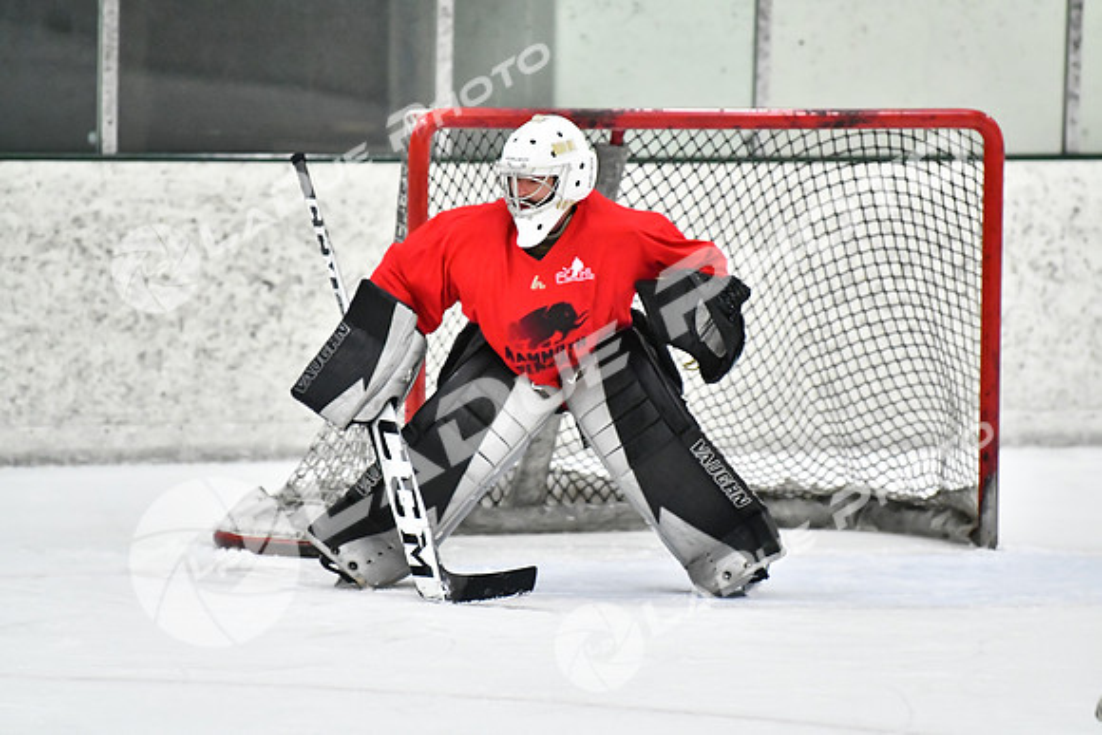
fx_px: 8726
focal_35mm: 285
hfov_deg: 7.2
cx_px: 551
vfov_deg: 4.8
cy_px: 368
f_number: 2.8
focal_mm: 190
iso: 6400
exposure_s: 1/1600
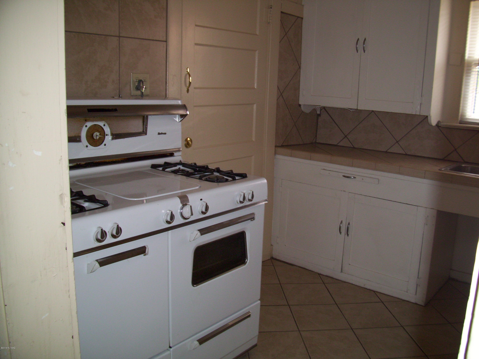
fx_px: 443
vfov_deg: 44.2
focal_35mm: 32
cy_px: 180
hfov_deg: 56.8
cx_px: 240
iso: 80
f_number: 2.9
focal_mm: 5.7
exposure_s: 1/40
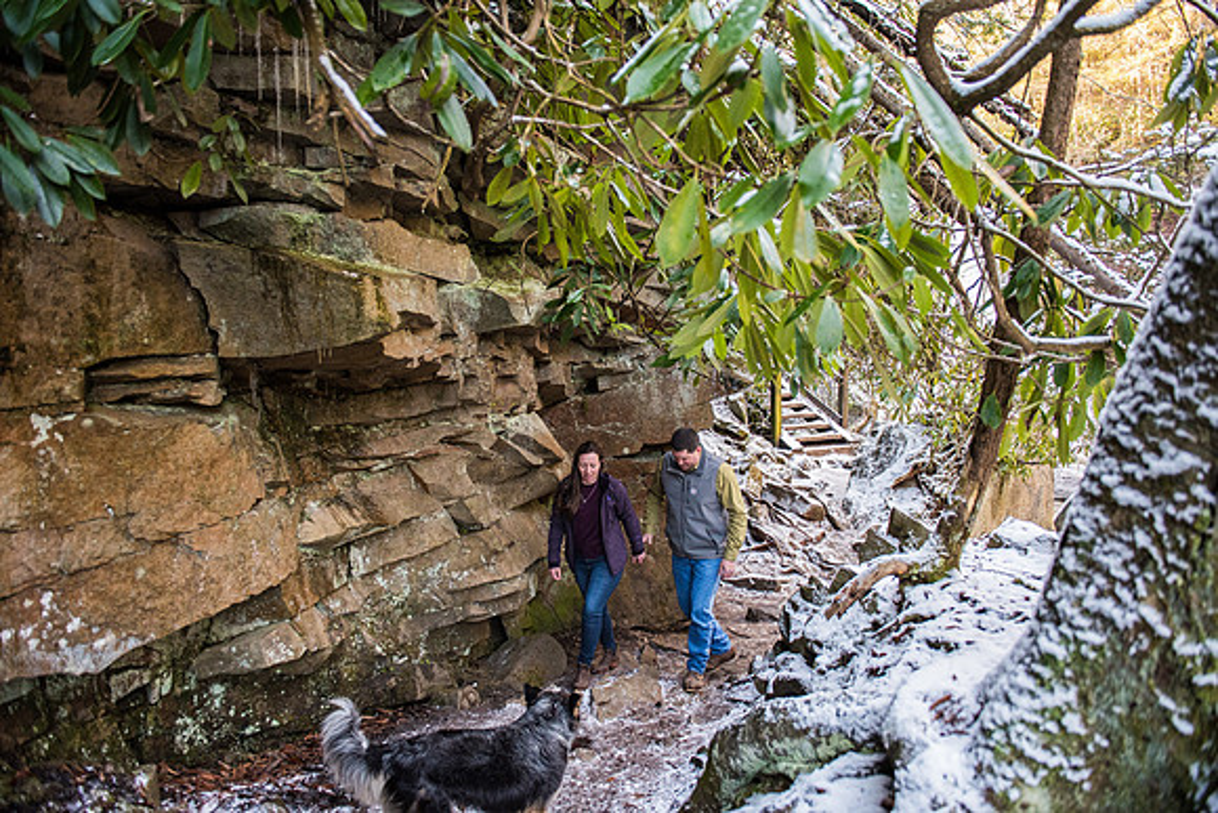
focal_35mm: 24
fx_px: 812
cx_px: 609
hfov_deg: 73.7
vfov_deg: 53.2
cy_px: 406
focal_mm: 24
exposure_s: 1/250
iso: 1600
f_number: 3.2
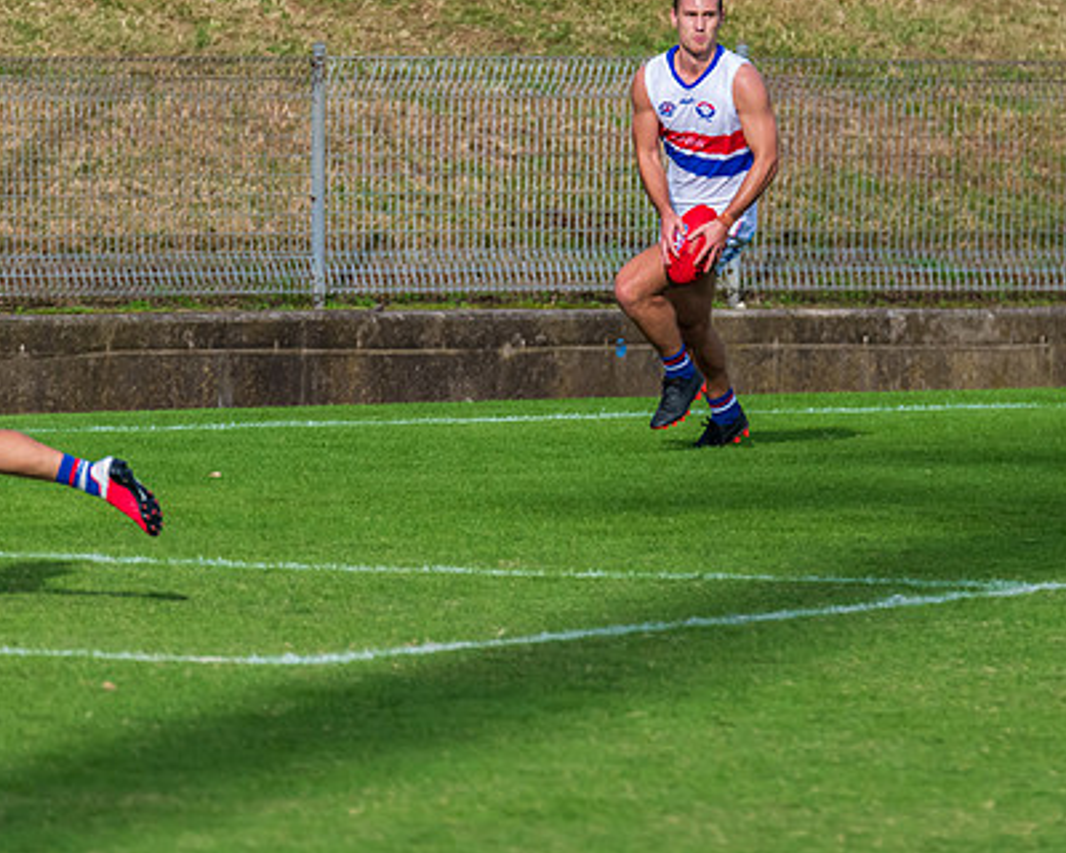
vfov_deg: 1.8
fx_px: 27038
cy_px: 166
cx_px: 614
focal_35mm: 857
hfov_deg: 2.3
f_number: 6
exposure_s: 1/3200
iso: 1000
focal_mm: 450
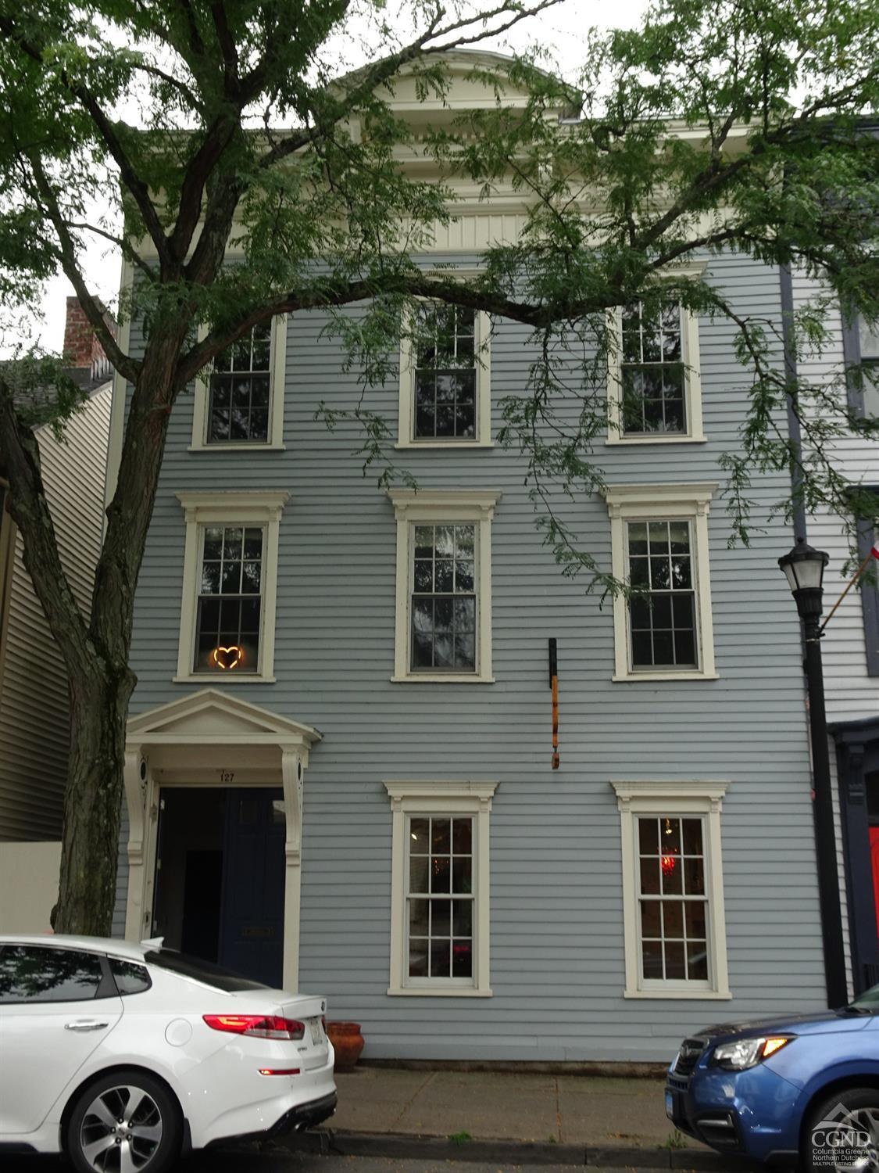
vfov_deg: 52.6
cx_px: 440
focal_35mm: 35
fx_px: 1185
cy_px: 586
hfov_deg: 40.7
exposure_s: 1/60
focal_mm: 5.98
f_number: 4
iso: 80
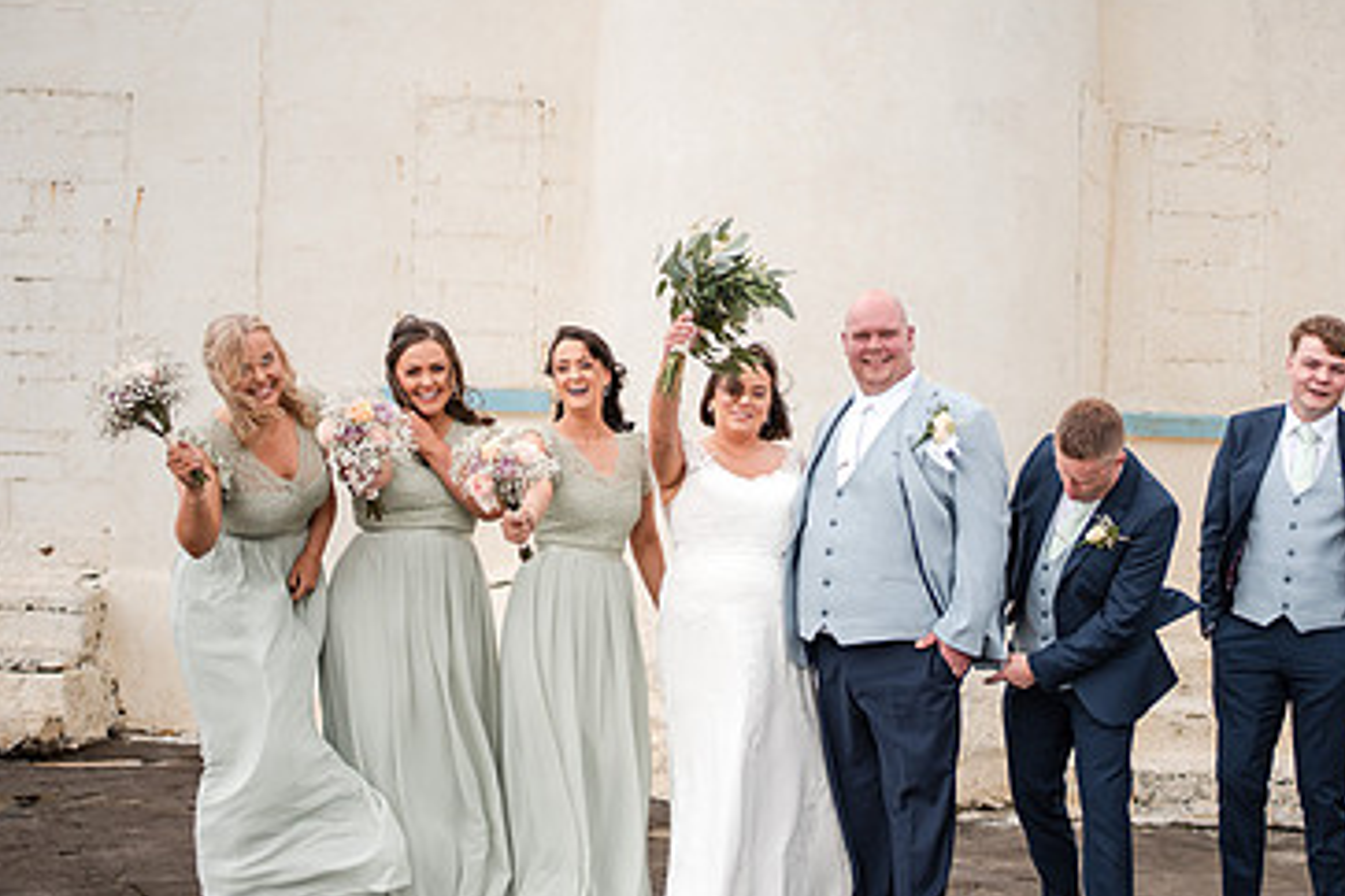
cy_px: 398
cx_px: 863
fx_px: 2092
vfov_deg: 24.2
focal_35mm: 56
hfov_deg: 35.4
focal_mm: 35
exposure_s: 1/2000
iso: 100
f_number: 1.8
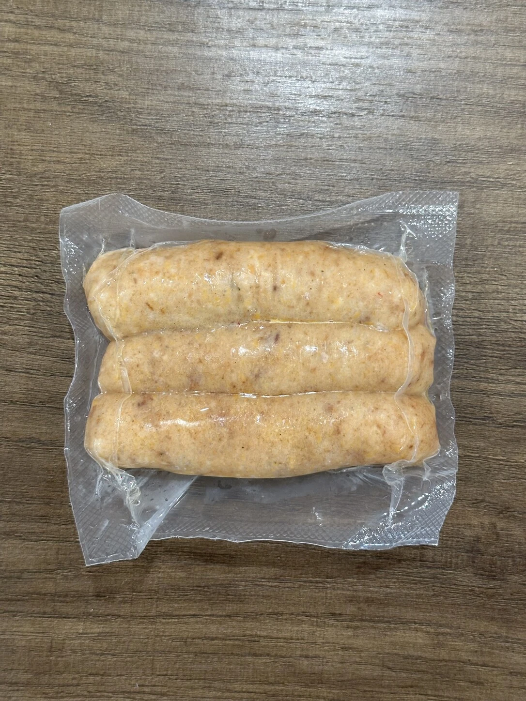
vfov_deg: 39.7
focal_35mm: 48
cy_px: 350
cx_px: 263
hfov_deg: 30.3
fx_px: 972
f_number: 1.78
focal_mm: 6.86
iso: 200
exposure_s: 1/60
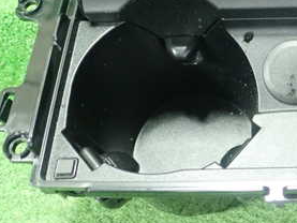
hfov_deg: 28.0
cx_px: 297
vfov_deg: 22.4
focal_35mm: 65
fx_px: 558
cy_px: 58
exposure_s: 1/60
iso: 800
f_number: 2.3
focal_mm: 5.5
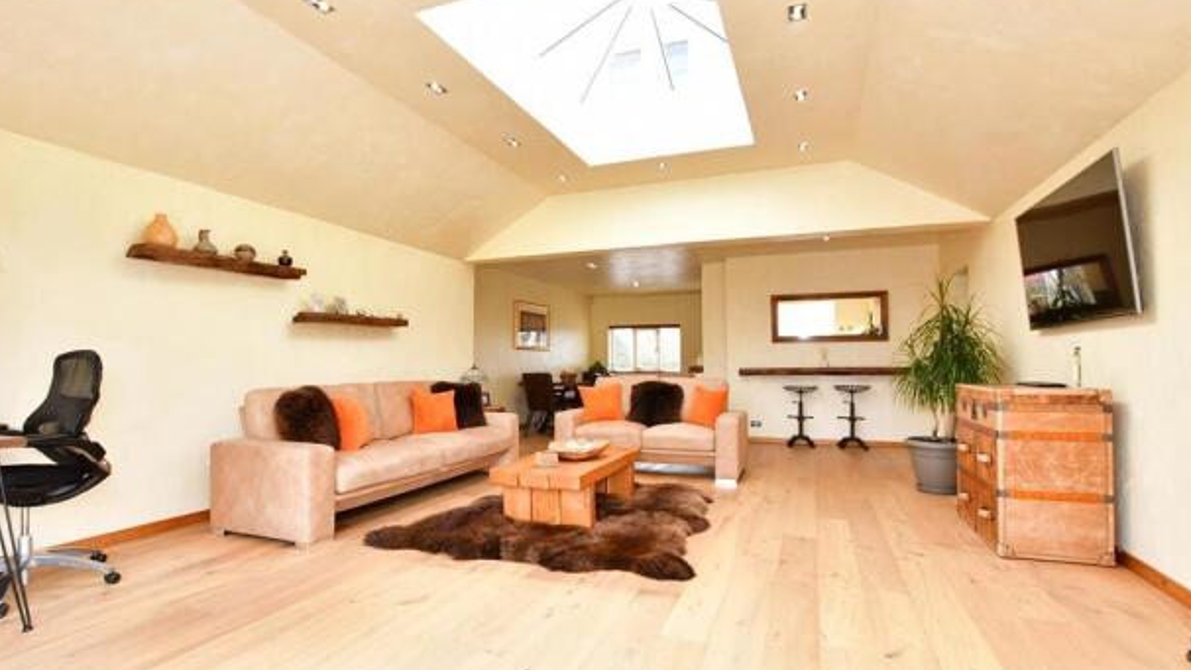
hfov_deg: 95.9
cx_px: 594
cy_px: 341
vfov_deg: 63.9
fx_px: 537
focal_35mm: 17
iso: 1250
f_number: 6.3
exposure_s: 1/250
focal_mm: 10
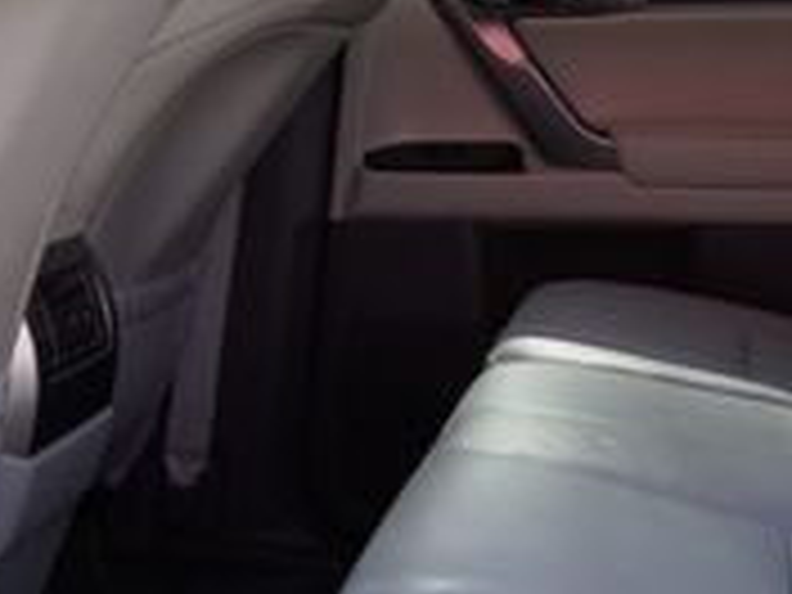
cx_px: 760
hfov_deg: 22.5
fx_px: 1922
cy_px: 153
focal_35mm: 84
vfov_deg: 17.5
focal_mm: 16
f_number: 4
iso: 125
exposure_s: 1/160
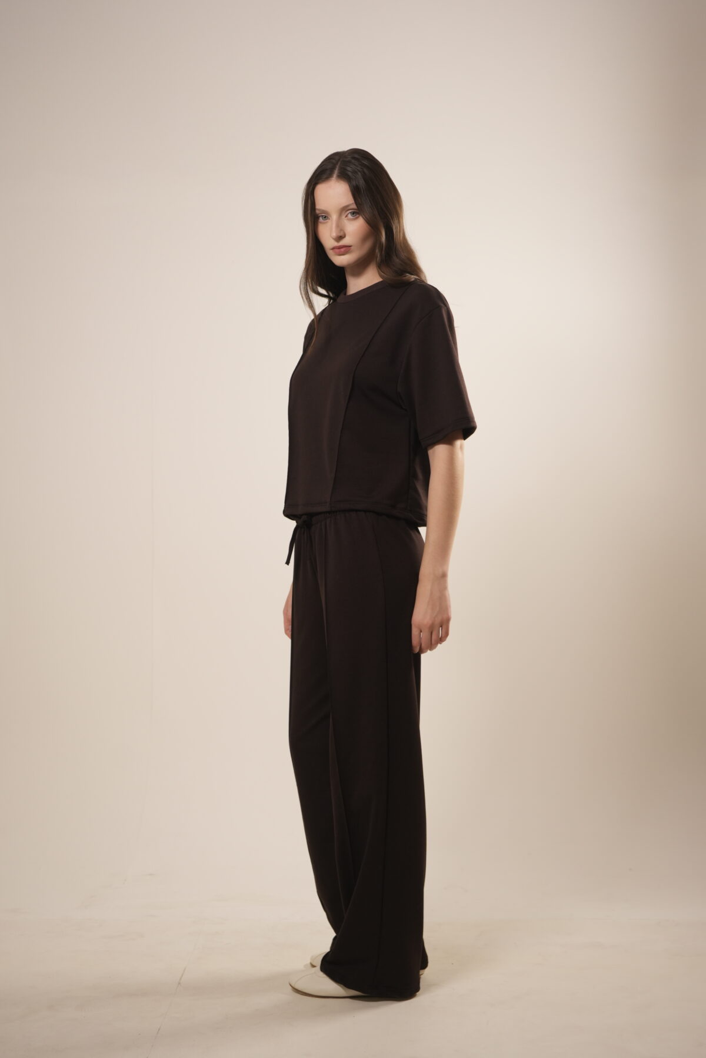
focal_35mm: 50
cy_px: 529
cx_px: 353
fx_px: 1471
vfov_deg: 39.6
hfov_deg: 27.0
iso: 640
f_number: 3.5
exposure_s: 1/100
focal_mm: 50
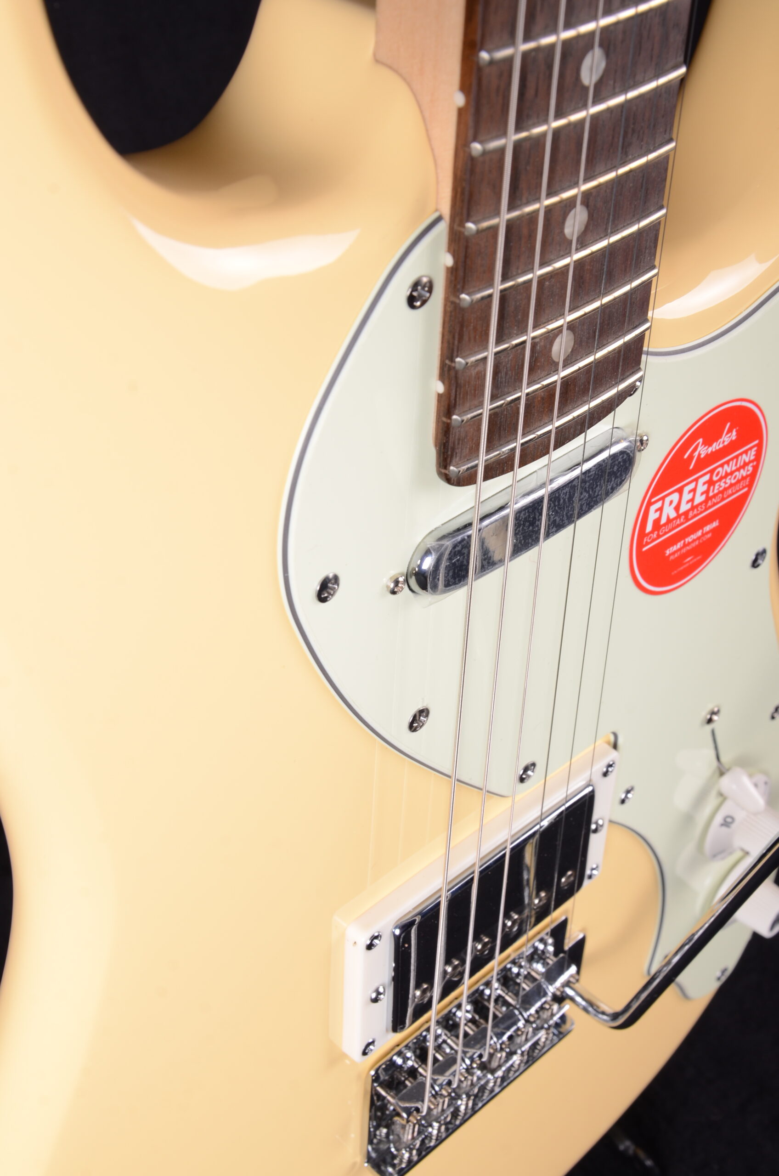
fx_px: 1858
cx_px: 390
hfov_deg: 23.7
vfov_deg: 35.1
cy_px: 588
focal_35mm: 57
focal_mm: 38
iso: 200
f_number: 13
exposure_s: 1/200
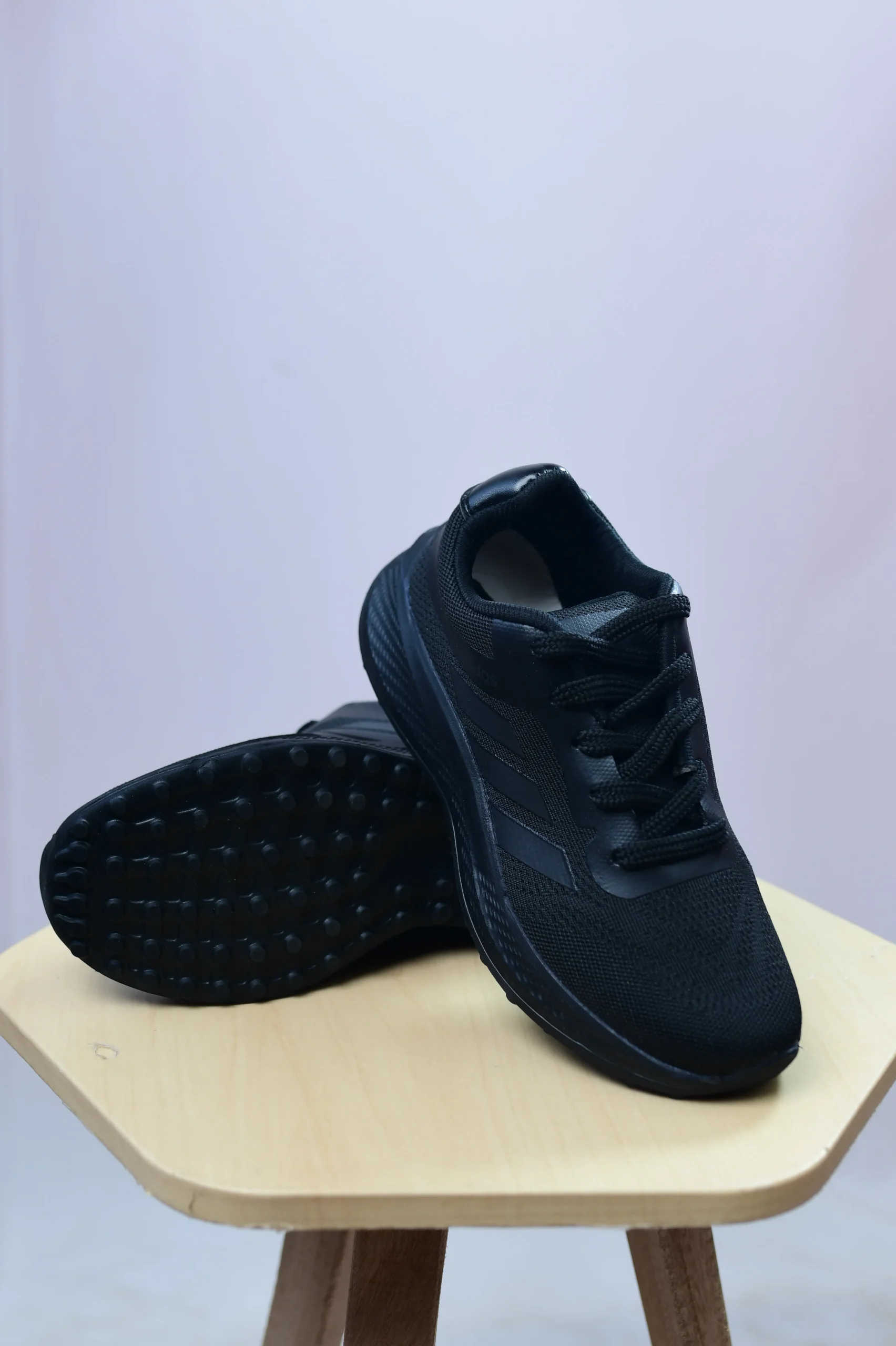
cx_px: 448
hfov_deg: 26.0
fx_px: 1943
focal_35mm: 52
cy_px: 673
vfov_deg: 38.2
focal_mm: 35
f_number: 3.5
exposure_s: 1/125
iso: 250
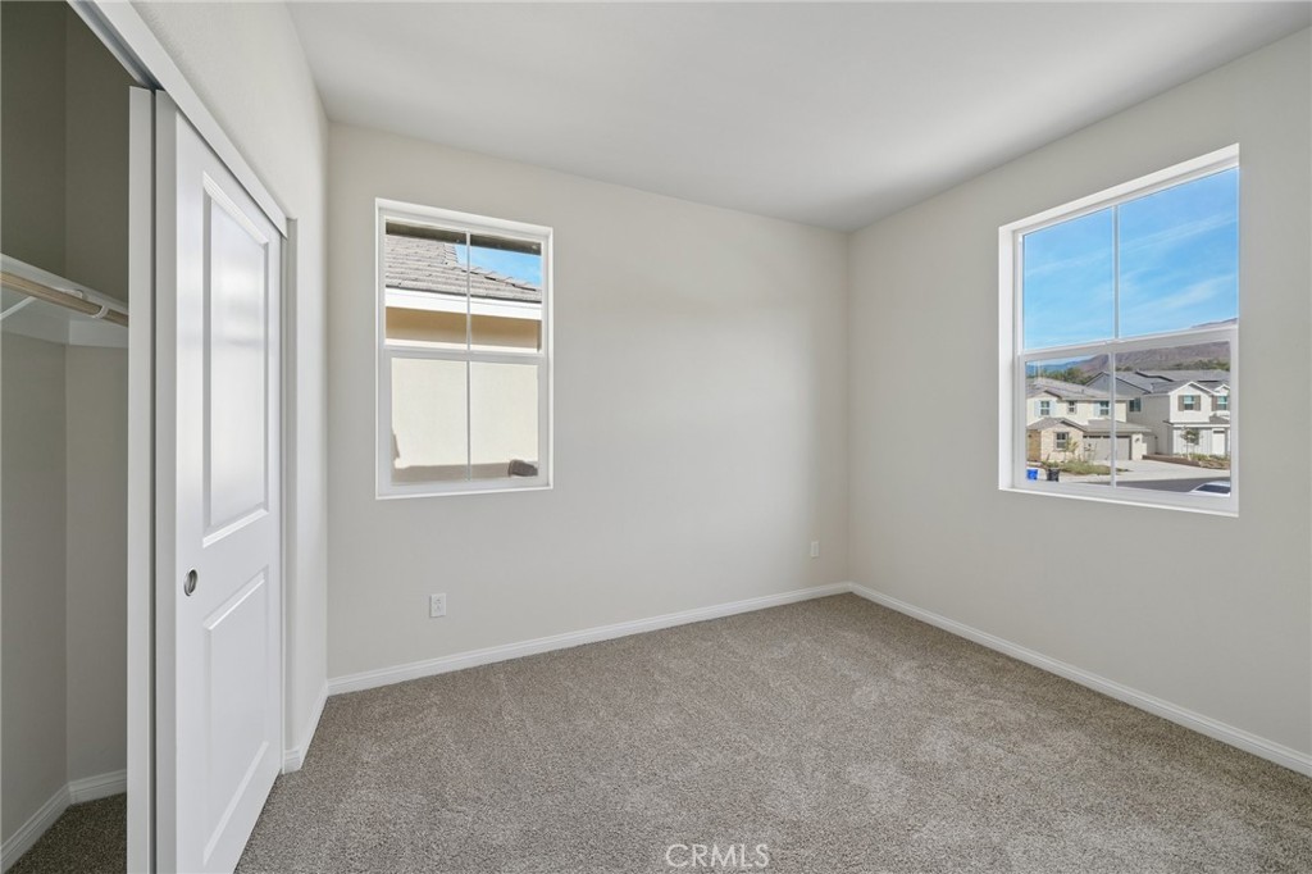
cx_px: 656
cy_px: 437
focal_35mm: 12
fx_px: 437
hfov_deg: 112.6
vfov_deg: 90.0
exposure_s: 1/30
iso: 200
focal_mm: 12
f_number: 8
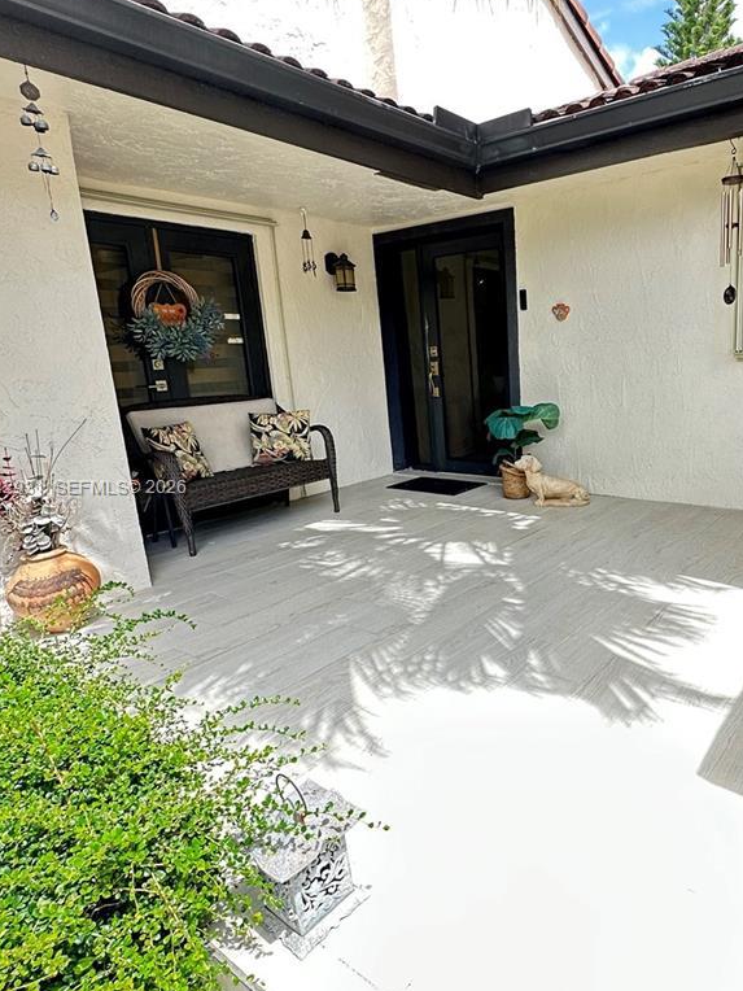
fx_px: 630
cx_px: 530
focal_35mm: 22
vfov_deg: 76.4
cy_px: 489
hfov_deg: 58.8
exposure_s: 1/141
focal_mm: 2.22
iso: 40
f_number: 2.2
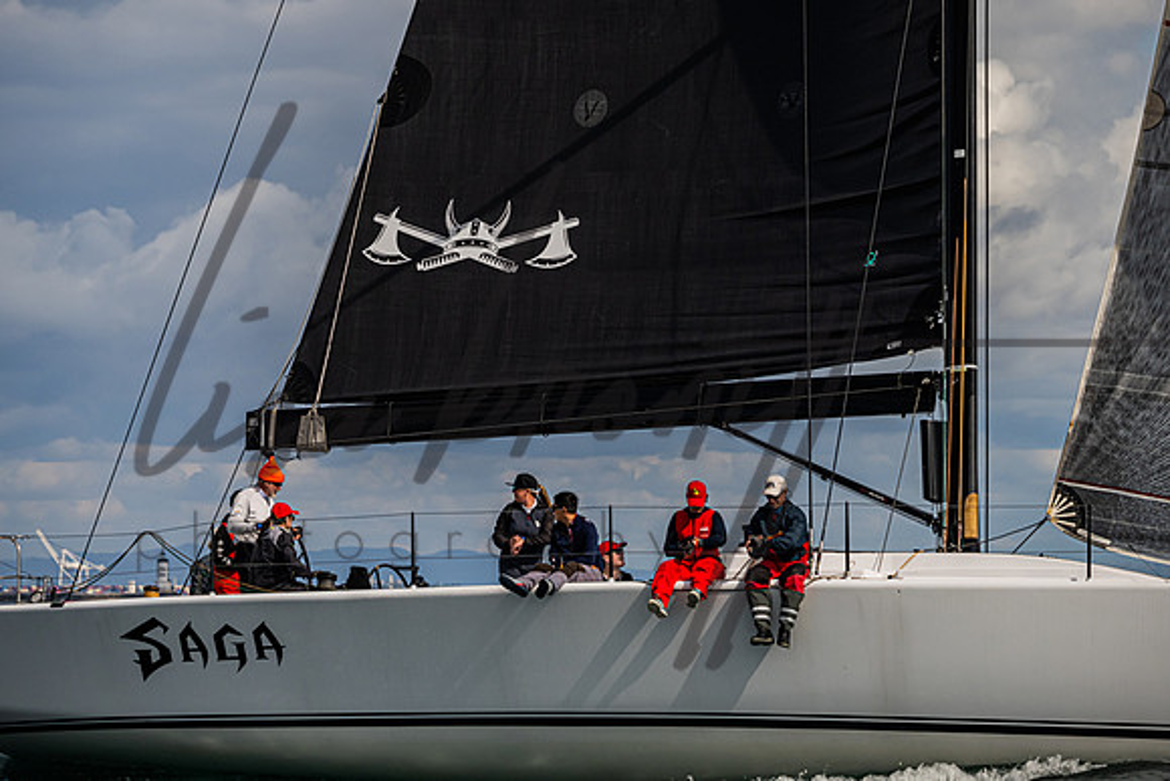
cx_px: 551
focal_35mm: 251
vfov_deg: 5.5
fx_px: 8144
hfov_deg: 8.2
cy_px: 332
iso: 400
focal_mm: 210
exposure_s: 1/6400
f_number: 5.6
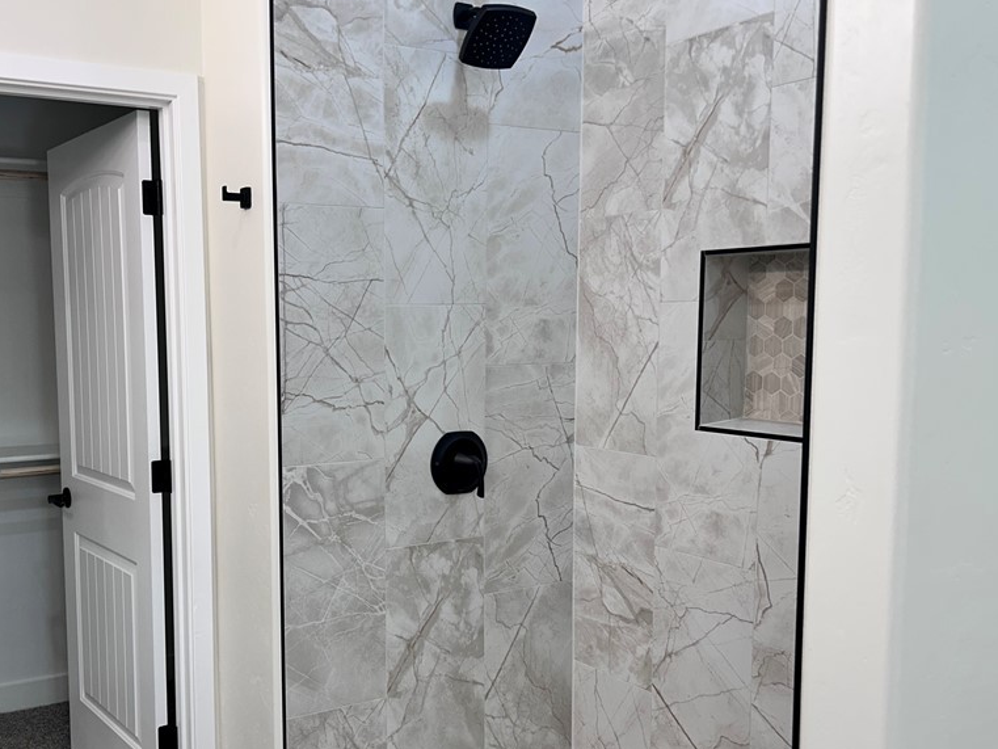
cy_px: 420
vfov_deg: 40.6
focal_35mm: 35
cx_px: 353
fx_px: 1009
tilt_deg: -6.3
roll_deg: +0.6
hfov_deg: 51.9
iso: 32
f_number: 1.5
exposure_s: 1/120
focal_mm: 5.7
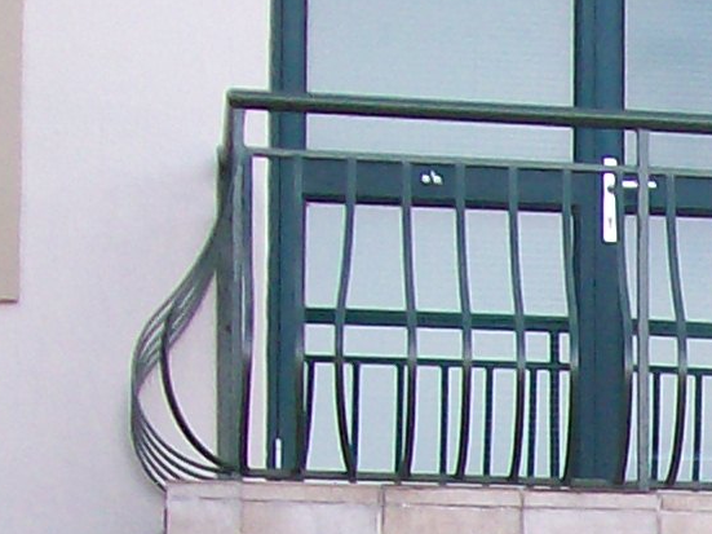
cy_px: 1180
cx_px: 1454
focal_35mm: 186
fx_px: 3825
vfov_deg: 7.6
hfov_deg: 9.8
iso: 80
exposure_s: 1/216
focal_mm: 6
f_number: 2.7
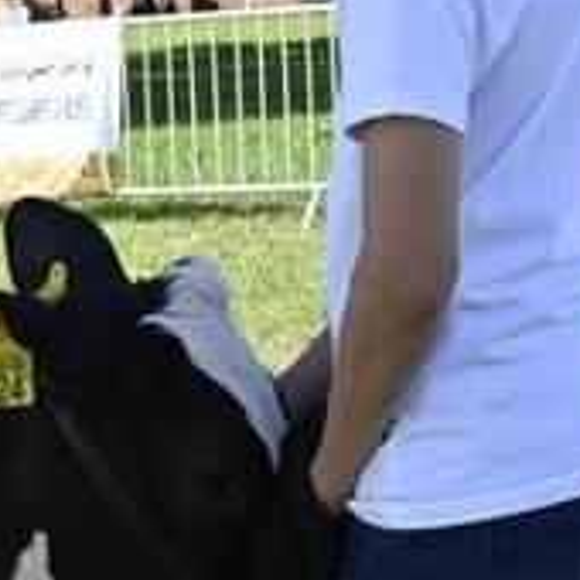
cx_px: -464
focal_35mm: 149
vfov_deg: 11.7
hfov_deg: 11.0
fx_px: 2825
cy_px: 288
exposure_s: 1/250
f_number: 8
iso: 200
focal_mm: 30
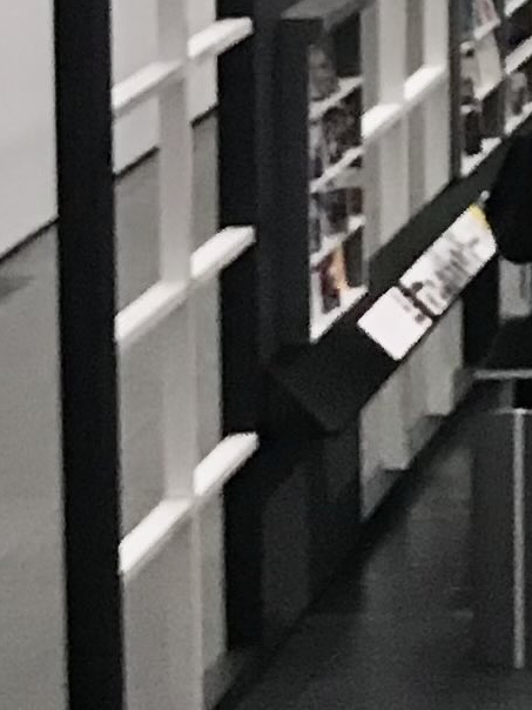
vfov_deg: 10.1
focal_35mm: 187
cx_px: 1342
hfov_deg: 7.4
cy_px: -454
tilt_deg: -2.0
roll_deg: +1.2
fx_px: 3832
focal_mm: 3.99
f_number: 1.8
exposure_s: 1/17
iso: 80
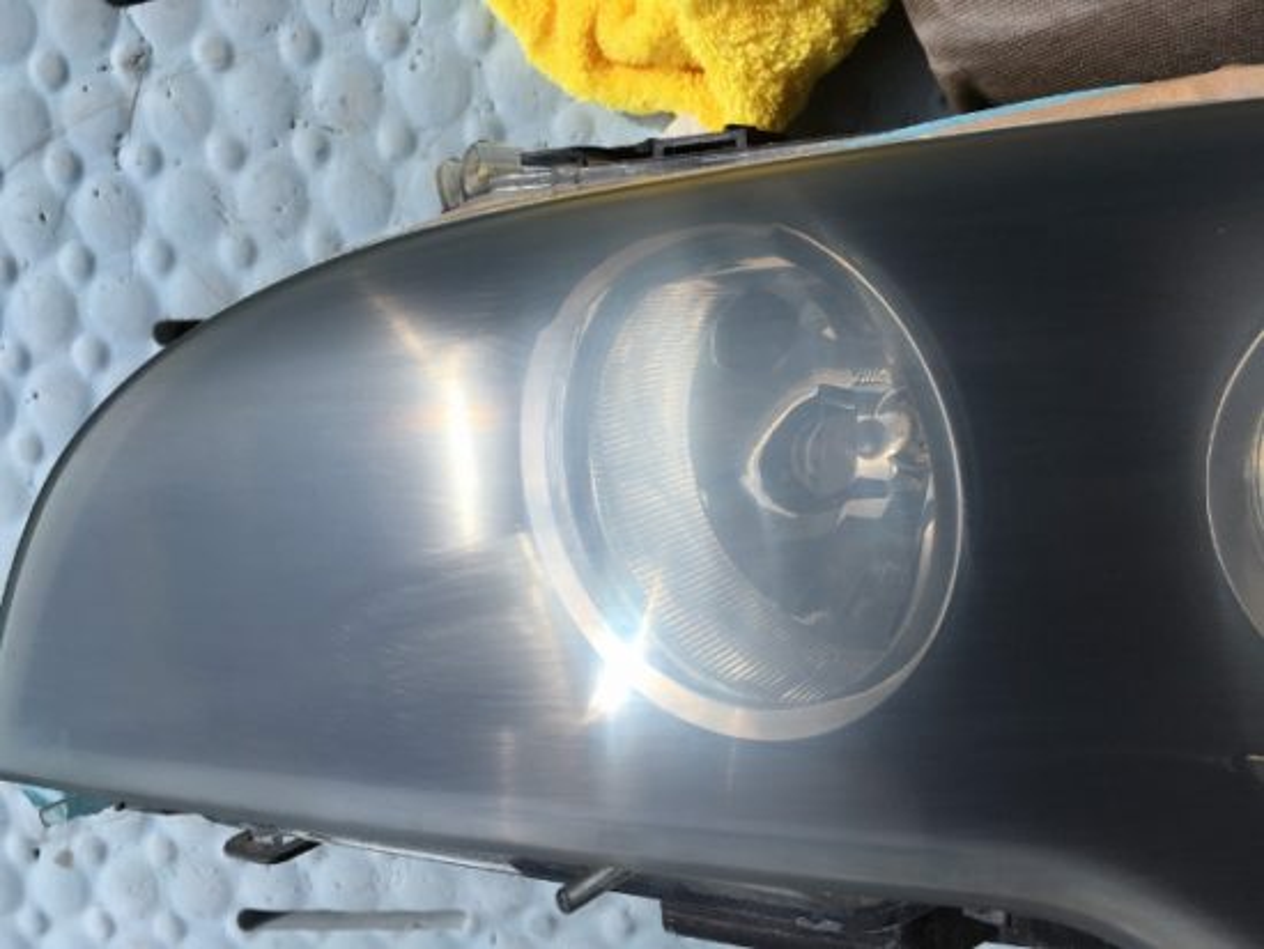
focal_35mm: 29
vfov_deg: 48.3
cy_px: 474
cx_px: 632
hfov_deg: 61.6
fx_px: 1059
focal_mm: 4.15
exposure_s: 1/1748
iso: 25
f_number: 2.2
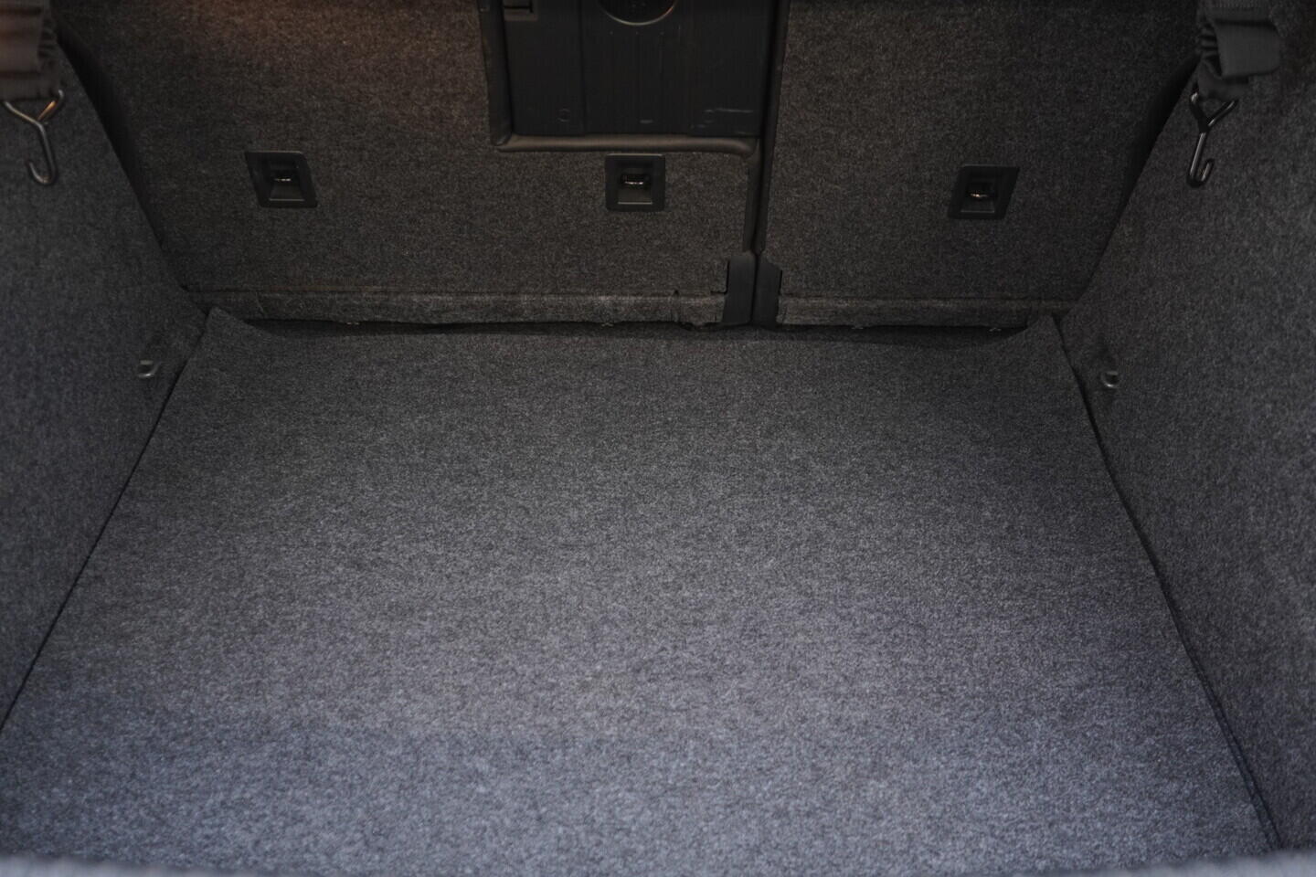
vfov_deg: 36.9
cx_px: 658
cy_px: 438
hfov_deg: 53.1
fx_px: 1316
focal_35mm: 36
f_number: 2.8
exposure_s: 1/40
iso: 640
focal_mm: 24
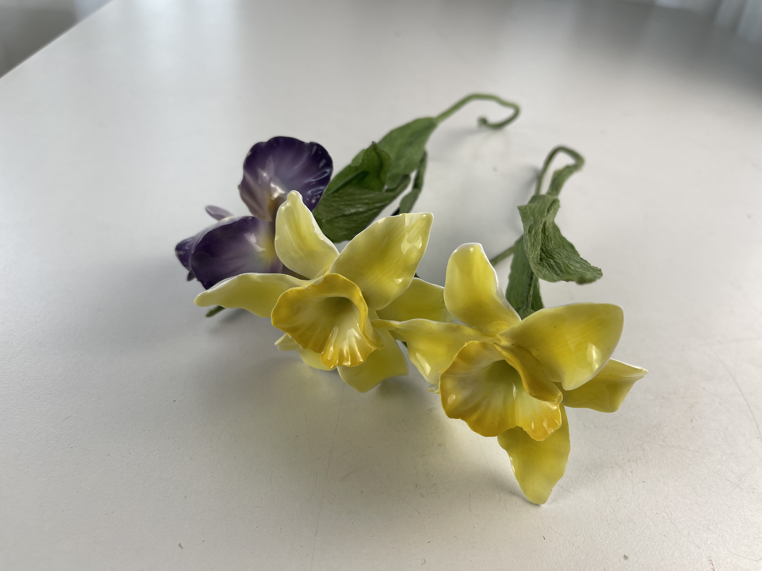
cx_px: 381
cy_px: 286
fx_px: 550
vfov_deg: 54.9
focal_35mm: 25
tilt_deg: -36.7
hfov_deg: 69.4
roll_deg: -8.6
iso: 32
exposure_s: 1/324
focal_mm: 5.1
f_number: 1.6
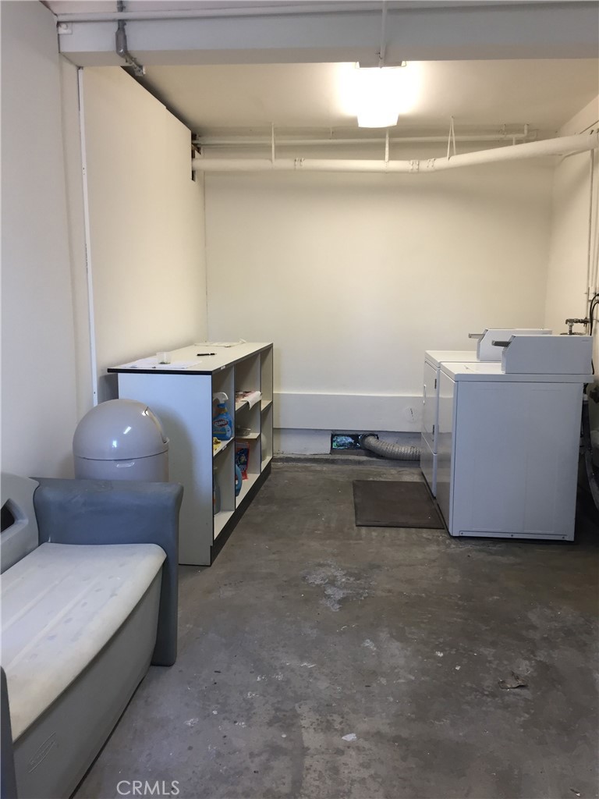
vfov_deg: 61.7
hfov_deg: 48.2
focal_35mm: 29
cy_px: 400
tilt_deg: -7.1
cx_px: 300
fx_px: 669
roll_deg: +0.3
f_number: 2.2
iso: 64
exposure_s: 1/30
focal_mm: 4.15
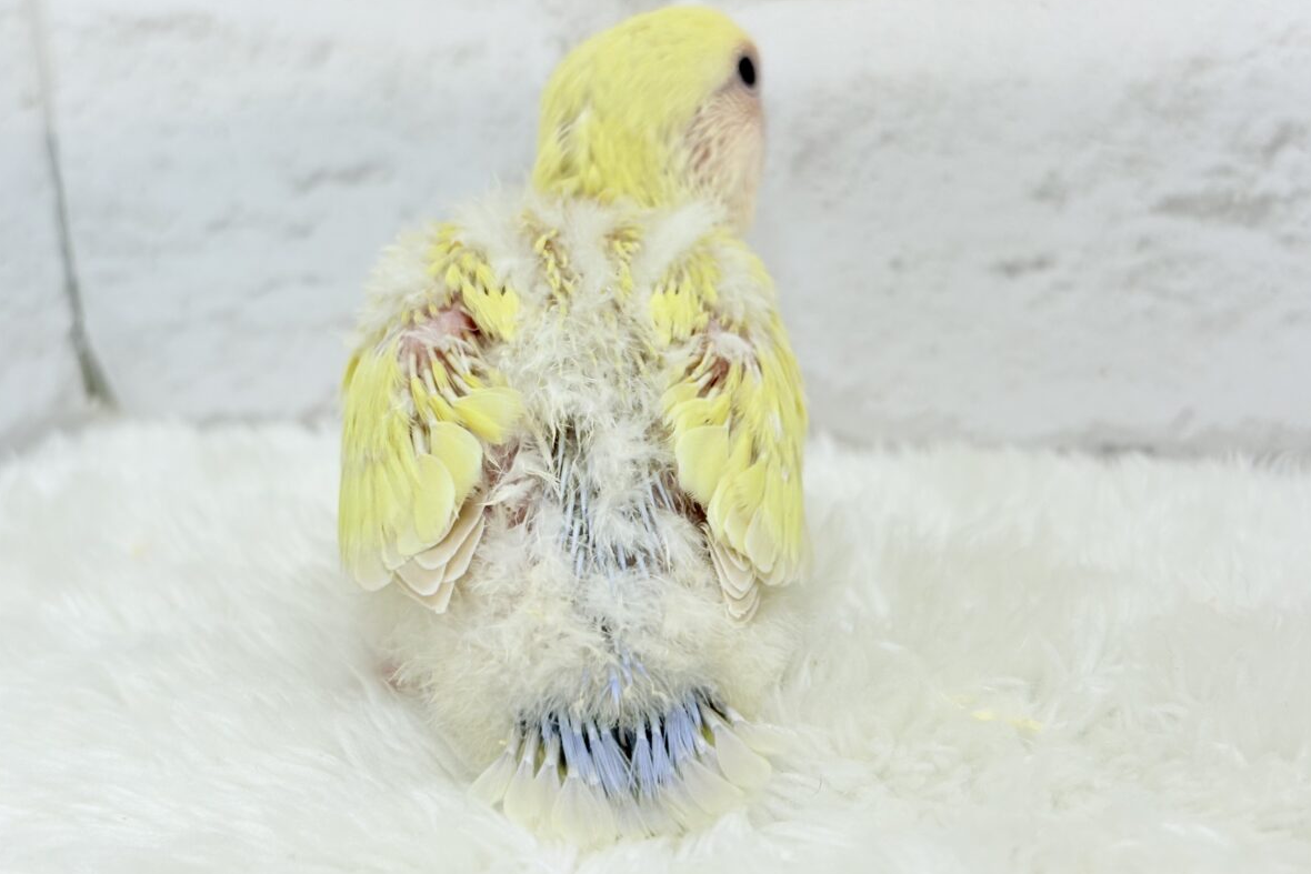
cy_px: 403
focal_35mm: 55
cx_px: 659
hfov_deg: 36.2
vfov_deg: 24.6
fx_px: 2003
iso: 64
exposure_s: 1/100
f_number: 1.6
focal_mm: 5.96
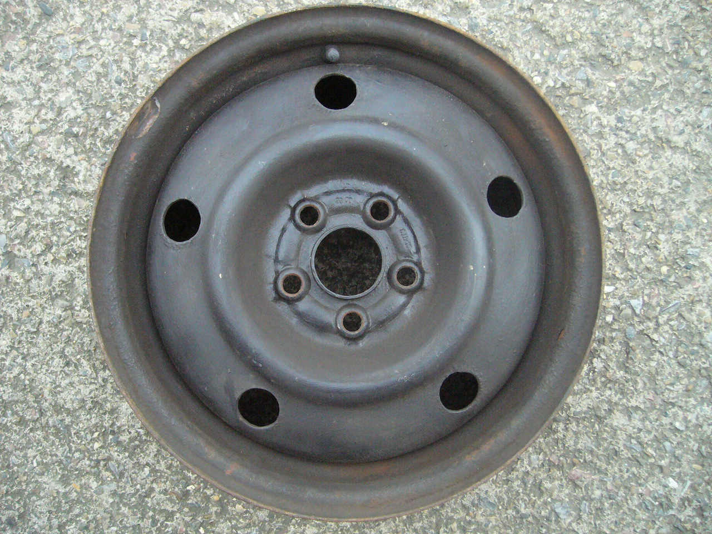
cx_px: 356
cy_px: 267
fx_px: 720
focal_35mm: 35
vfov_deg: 40.7
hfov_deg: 52.6
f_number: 2.8
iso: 400
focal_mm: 5.8
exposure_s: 1/400
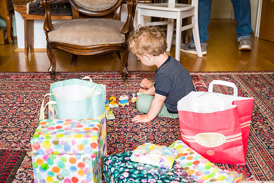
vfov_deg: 26.5
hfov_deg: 38.9
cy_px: 92
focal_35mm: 51
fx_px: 388
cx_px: 137
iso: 500
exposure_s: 1/60
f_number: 4
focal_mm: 51
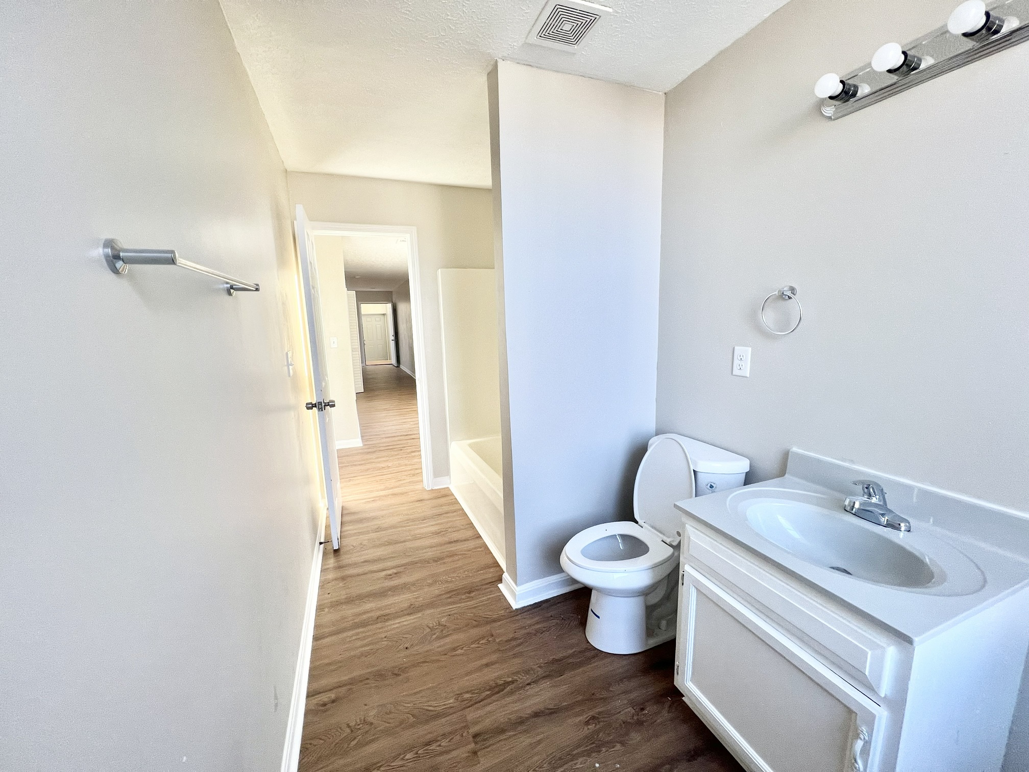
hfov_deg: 106.2
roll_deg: +1.6
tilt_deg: -9.8
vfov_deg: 89.9
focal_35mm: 13
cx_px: 514
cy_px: 386
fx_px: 386
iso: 80
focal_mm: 1.57
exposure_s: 1/99
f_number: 1.8
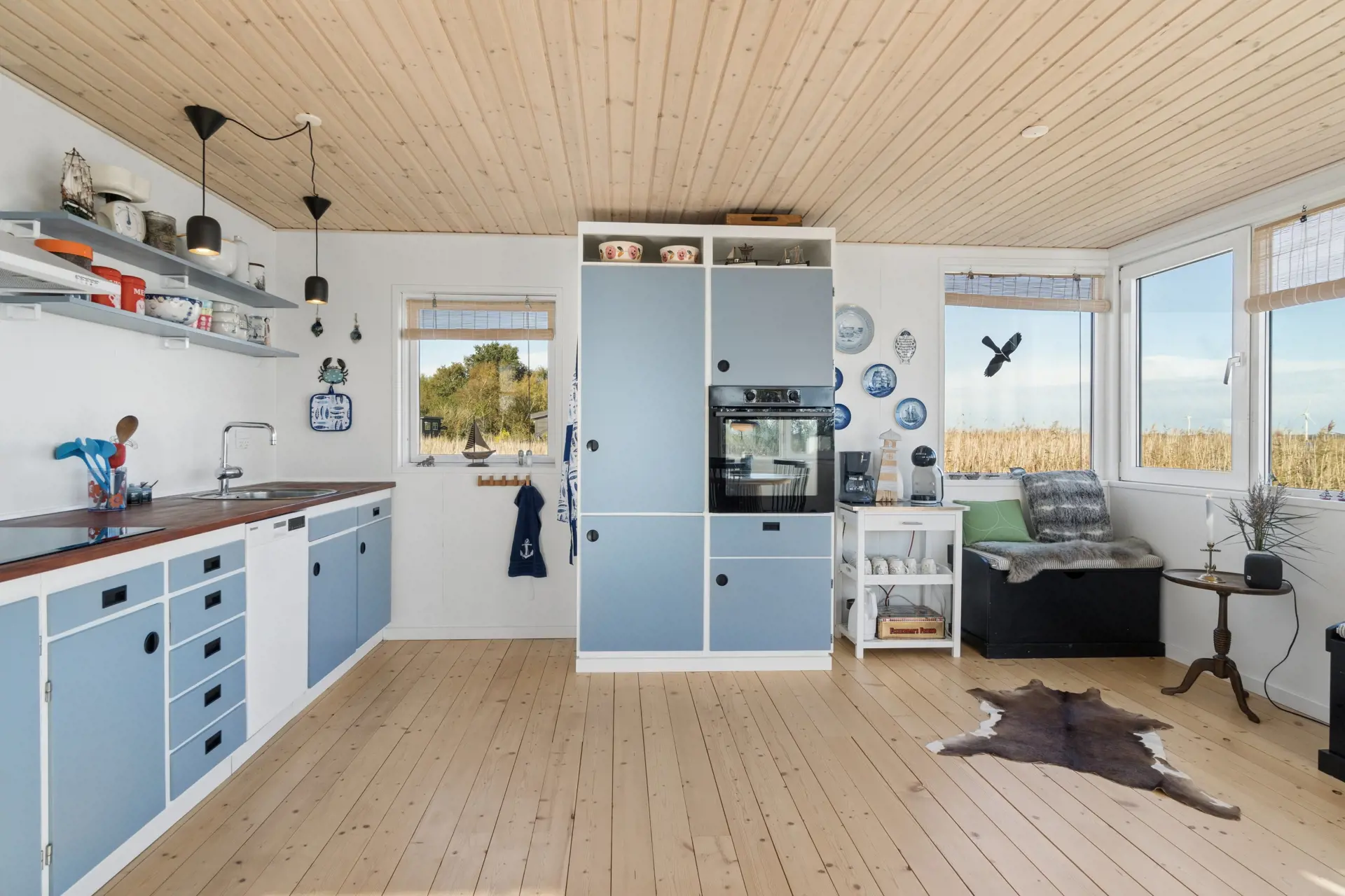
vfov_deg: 67.4
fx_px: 672
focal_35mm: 18
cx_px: 672
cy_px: 448
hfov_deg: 90.0
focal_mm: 12
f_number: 8
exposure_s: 1/640
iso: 200
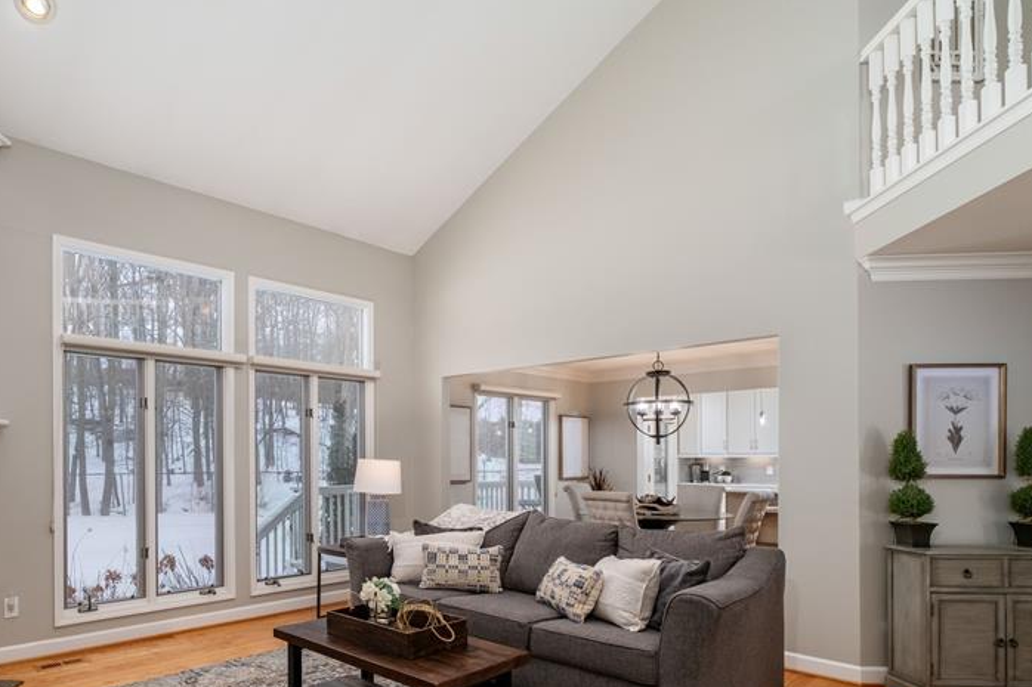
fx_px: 630
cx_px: 344
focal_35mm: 22
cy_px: 452
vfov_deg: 56.1
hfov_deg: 76.1
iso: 640
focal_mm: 10
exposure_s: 1/250
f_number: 6.4
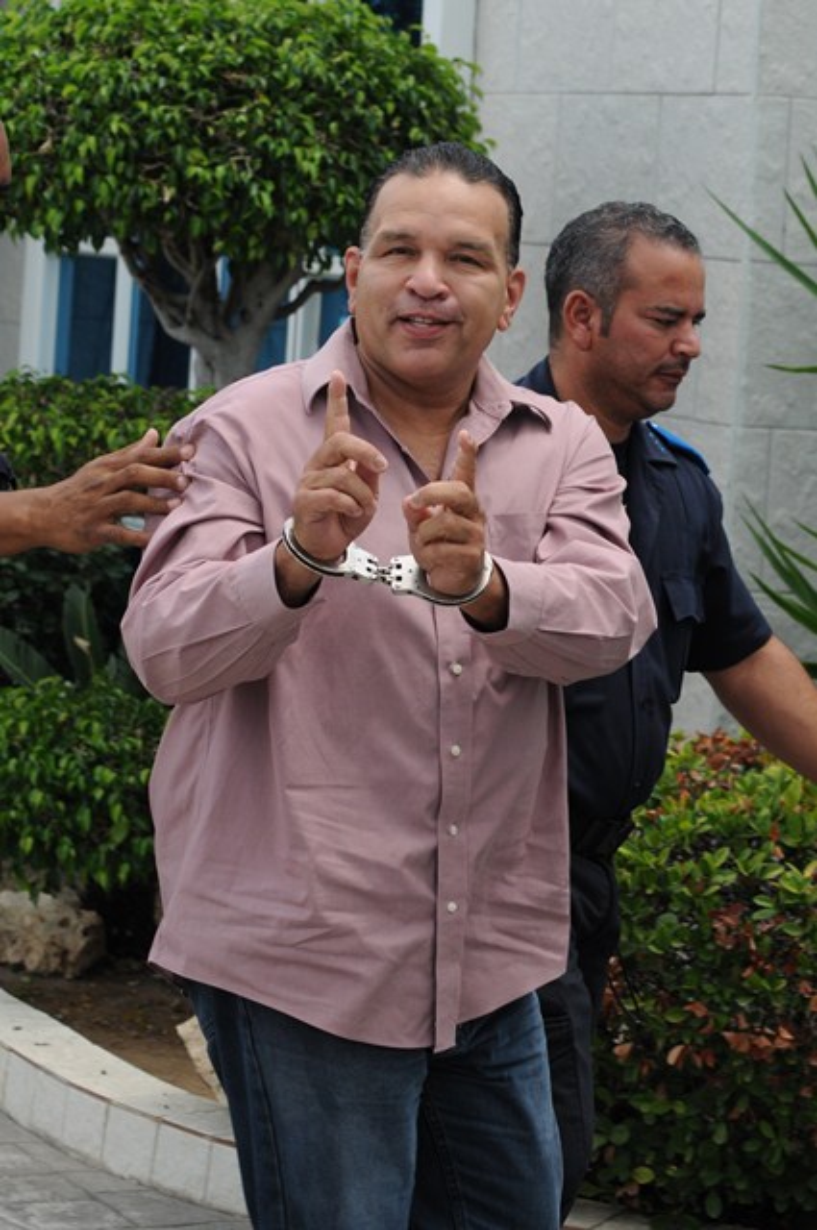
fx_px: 3584
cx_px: 408
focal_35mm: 105
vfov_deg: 19.5
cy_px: 615
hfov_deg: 13.0
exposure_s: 1/500
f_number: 7.1
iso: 400
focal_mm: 70
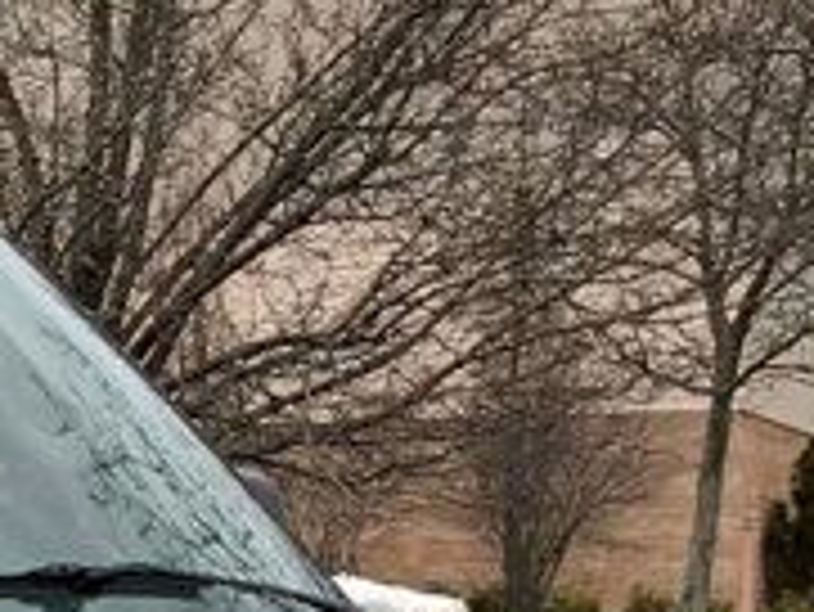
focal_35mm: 158
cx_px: -720
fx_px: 3718
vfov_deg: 9.1
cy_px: 968
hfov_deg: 11.5
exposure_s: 1/1412
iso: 20
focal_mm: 3.99
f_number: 1.8
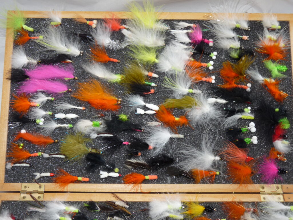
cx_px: 146
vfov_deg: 33.6
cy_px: 110
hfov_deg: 43.9
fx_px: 364
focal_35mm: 43
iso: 100
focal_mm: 7.6
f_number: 3
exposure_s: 1/30
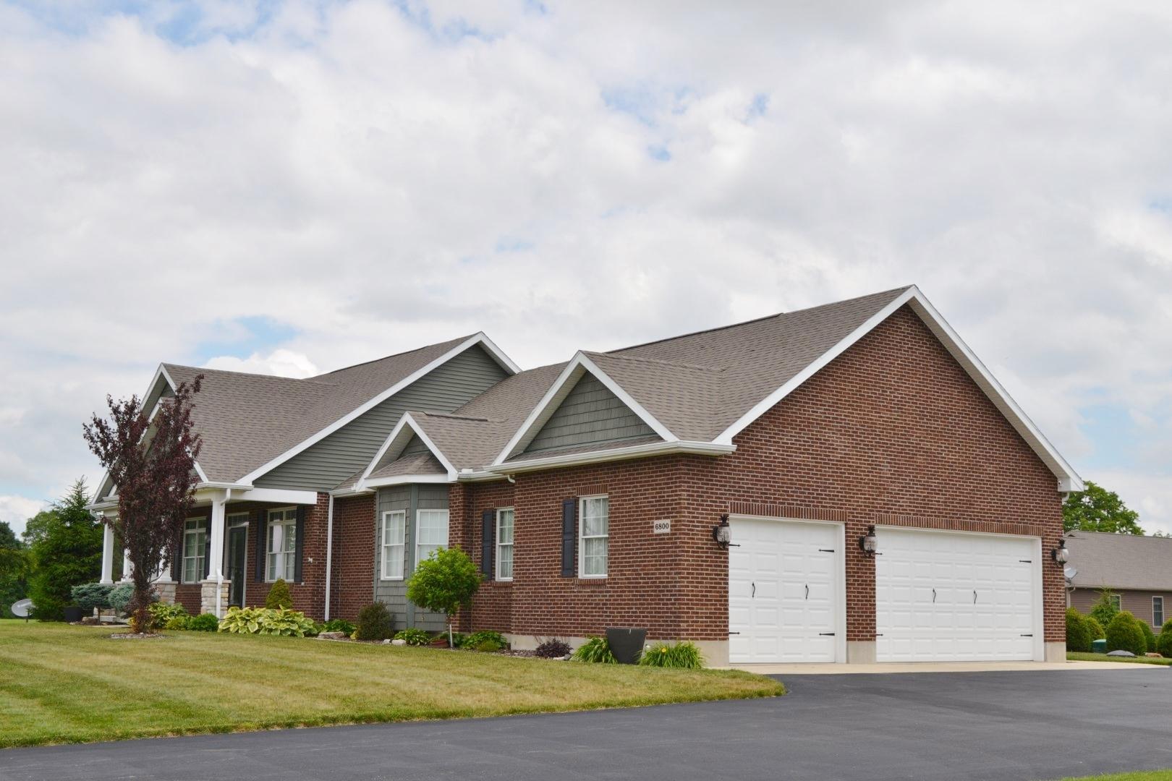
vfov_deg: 30.8
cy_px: 390
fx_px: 1416
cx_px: 586
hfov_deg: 45.0
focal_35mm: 44
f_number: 10
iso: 100
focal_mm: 29
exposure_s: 1/200
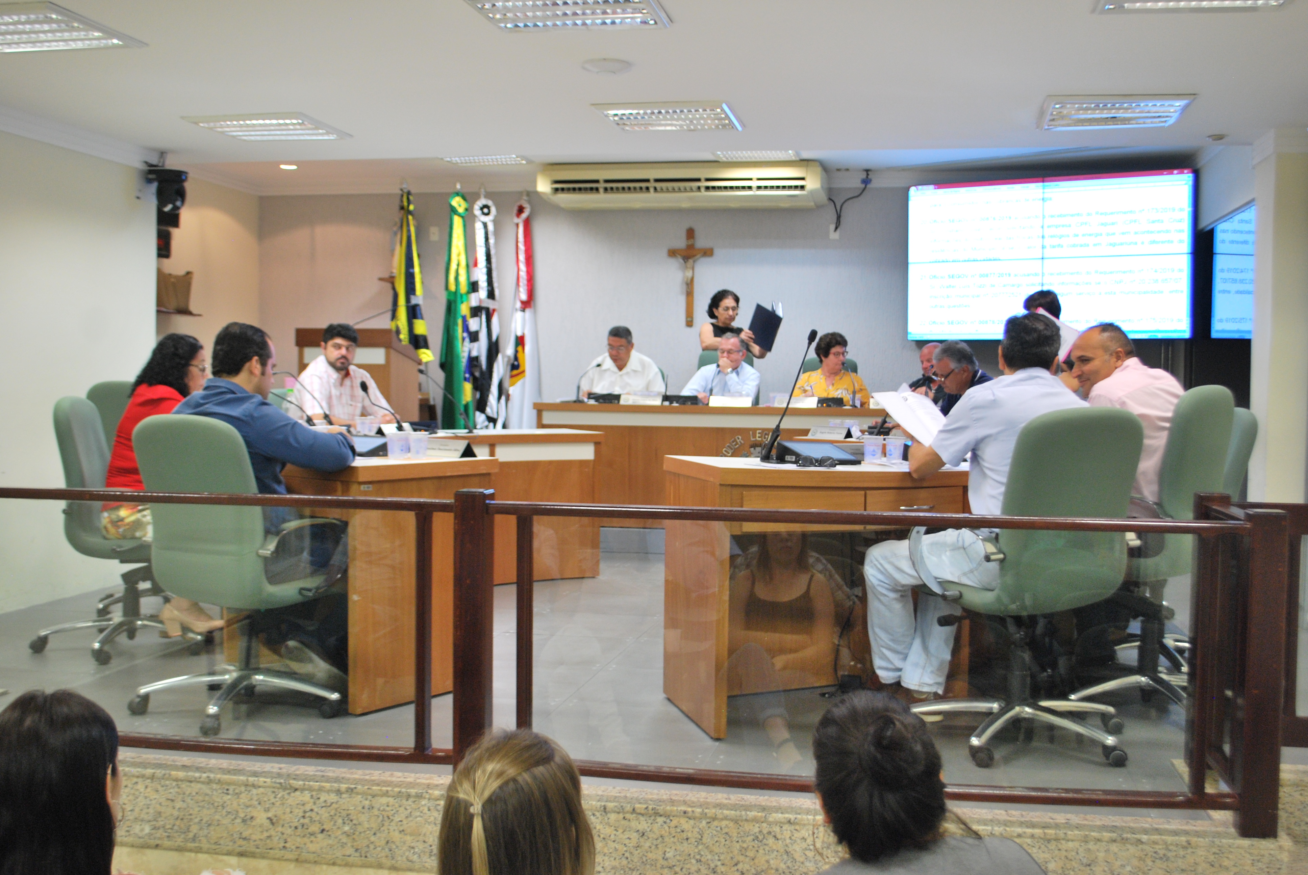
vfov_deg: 37.0
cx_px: 654
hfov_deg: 53.1
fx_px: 1310
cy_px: 438
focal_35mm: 36
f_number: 4.2
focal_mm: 24
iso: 400
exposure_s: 1/30
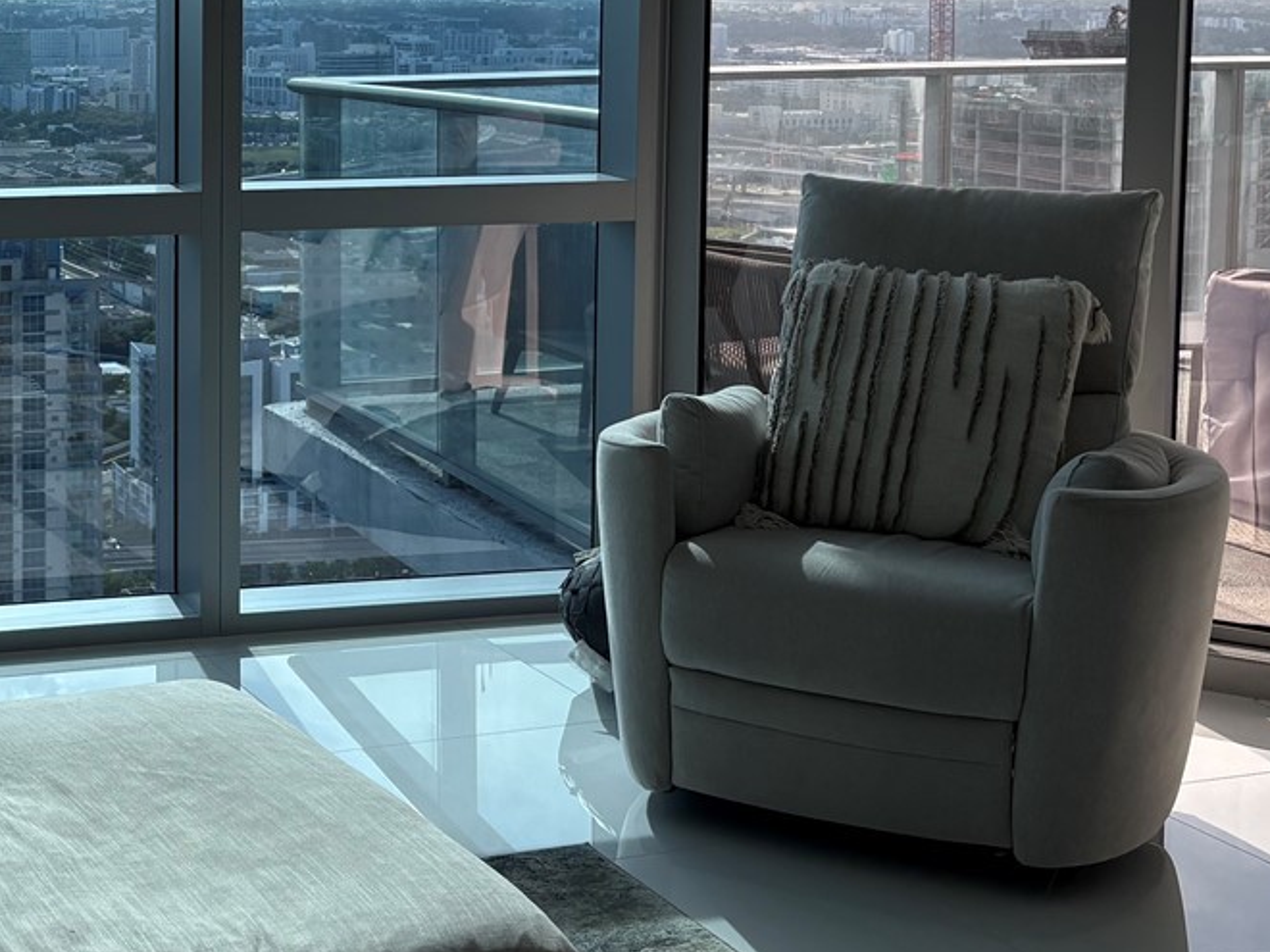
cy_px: 146
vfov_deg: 22.9
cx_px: 60
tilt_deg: -5.2
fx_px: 2311
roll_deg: -0.4
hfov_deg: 29.1
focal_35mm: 63
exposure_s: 1/1064
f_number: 1.6
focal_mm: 5.96
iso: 50
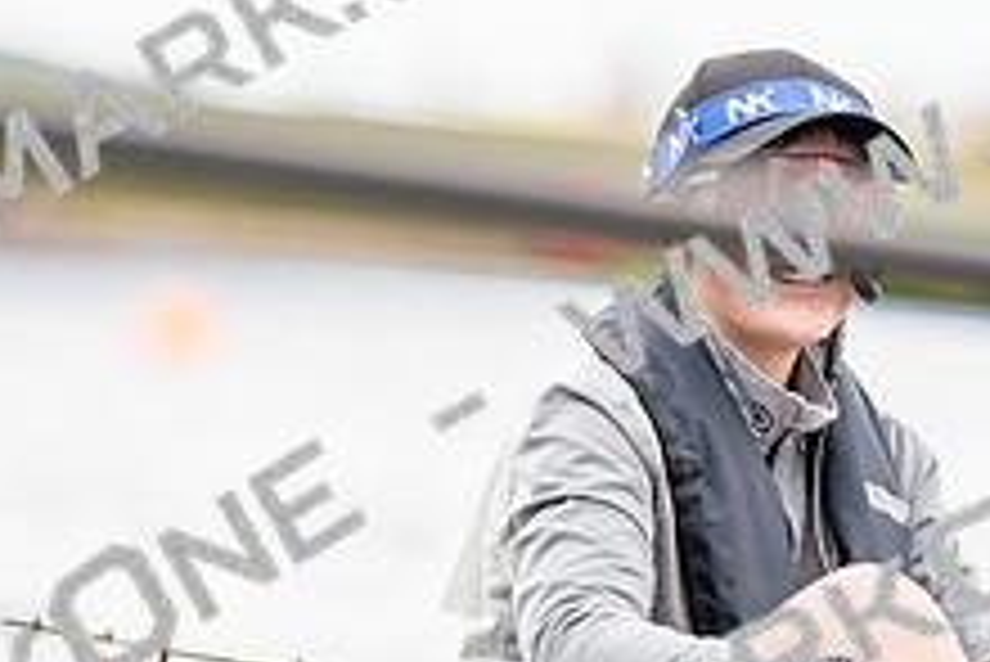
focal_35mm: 356
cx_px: 1116
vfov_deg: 3.9
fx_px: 9796
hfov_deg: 5.8
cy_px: 390
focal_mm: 135
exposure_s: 1/1250
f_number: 1.8
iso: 64
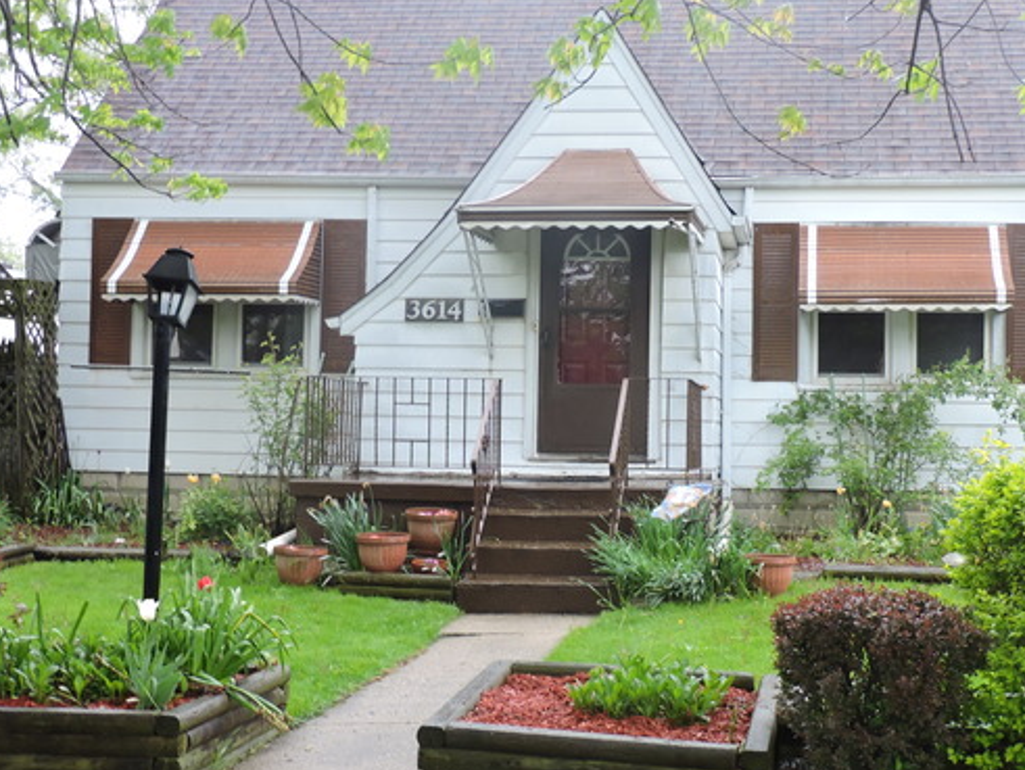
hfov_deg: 34.2
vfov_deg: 26.1
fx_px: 1659
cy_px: 399
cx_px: 641
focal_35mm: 56
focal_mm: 7.7
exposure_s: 1/50
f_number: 3.4
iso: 110
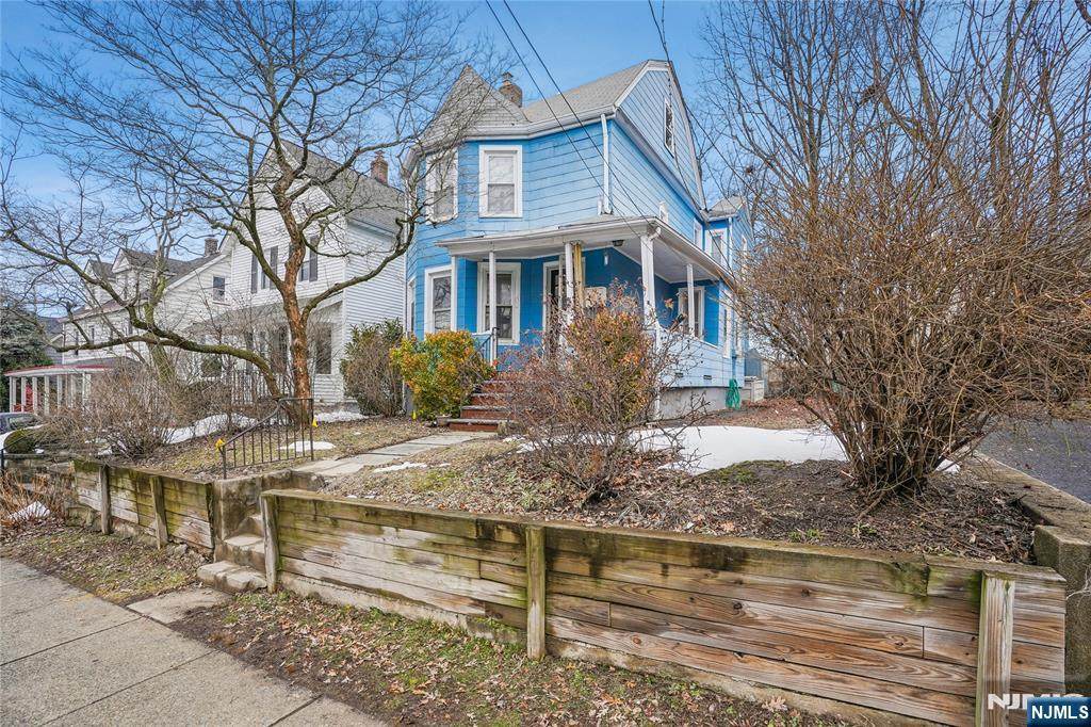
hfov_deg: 96.8
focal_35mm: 16
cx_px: 546
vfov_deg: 73.7
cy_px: 364
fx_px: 485
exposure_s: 1/320
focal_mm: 16
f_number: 9
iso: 400
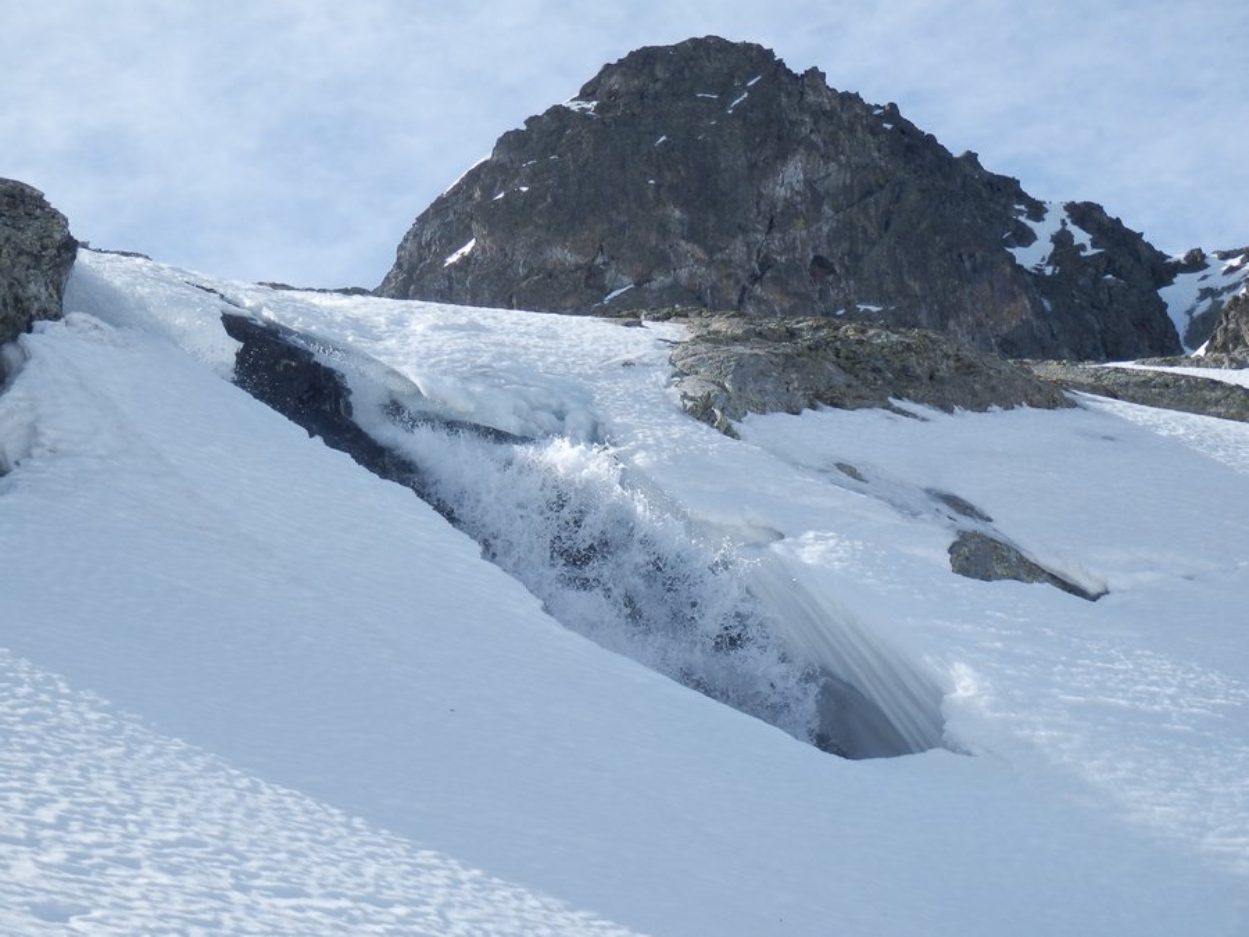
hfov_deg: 20.2
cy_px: 468
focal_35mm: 97
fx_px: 3500
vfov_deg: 15.2
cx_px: 624
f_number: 4.9
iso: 80
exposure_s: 1/500
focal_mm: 17.3
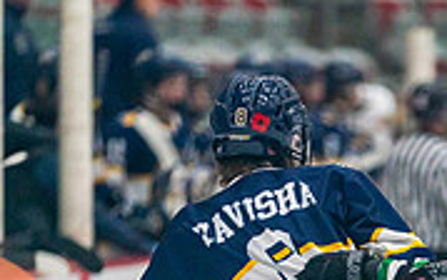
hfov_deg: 3.4
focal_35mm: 619
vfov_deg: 2.1
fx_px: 7543
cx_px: 454
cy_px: 416
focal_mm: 187
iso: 3200
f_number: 2.8
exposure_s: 1/1250
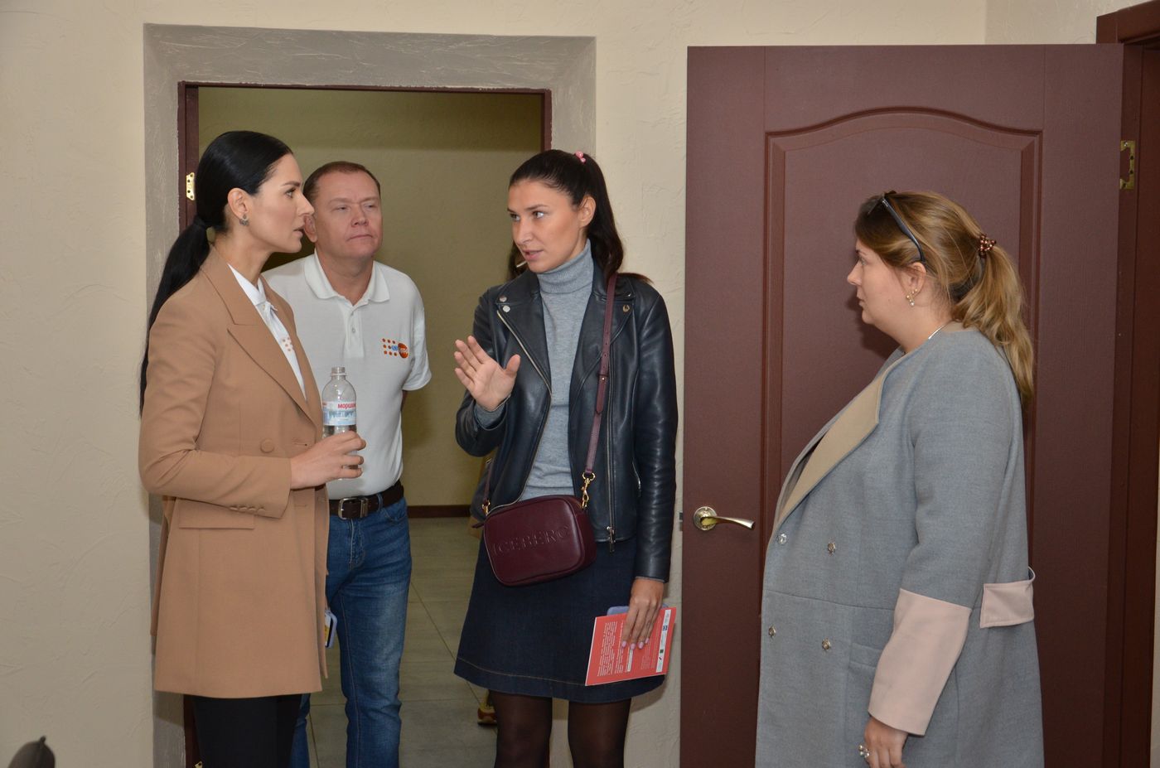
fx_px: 1640
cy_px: 384
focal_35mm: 51
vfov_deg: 26.4
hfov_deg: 39.0
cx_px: 580
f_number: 4.2
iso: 640
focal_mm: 34
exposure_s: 1/250
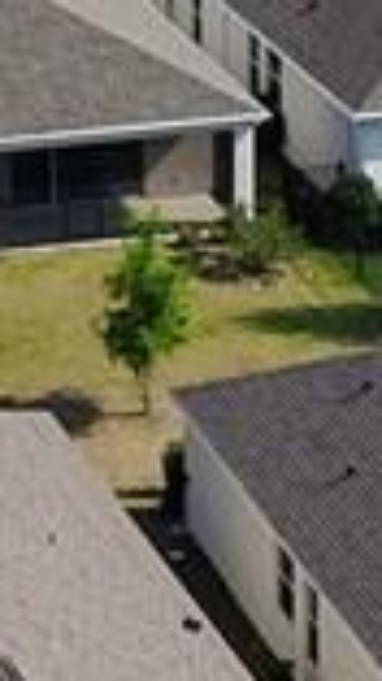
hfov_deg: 4.5
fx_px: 4821
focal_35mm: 267
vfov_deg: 8.0
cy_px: -143
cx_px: 243
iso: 160
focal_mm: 8.67
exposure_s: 1/5000
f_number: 1.8
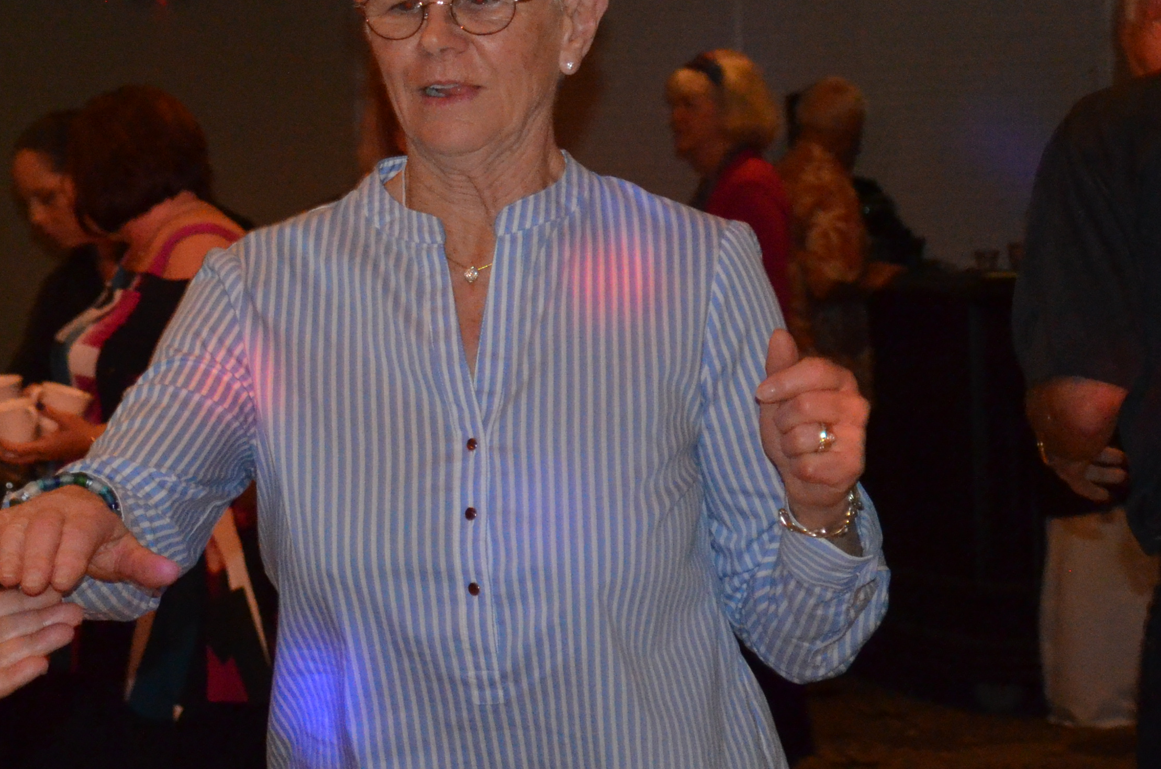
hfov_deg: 12.8
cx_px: 292
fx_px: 5149
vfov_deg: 8.5
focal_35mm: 160
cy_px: 119
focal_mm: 48
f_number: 5.3
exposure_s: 1/60
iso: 3200
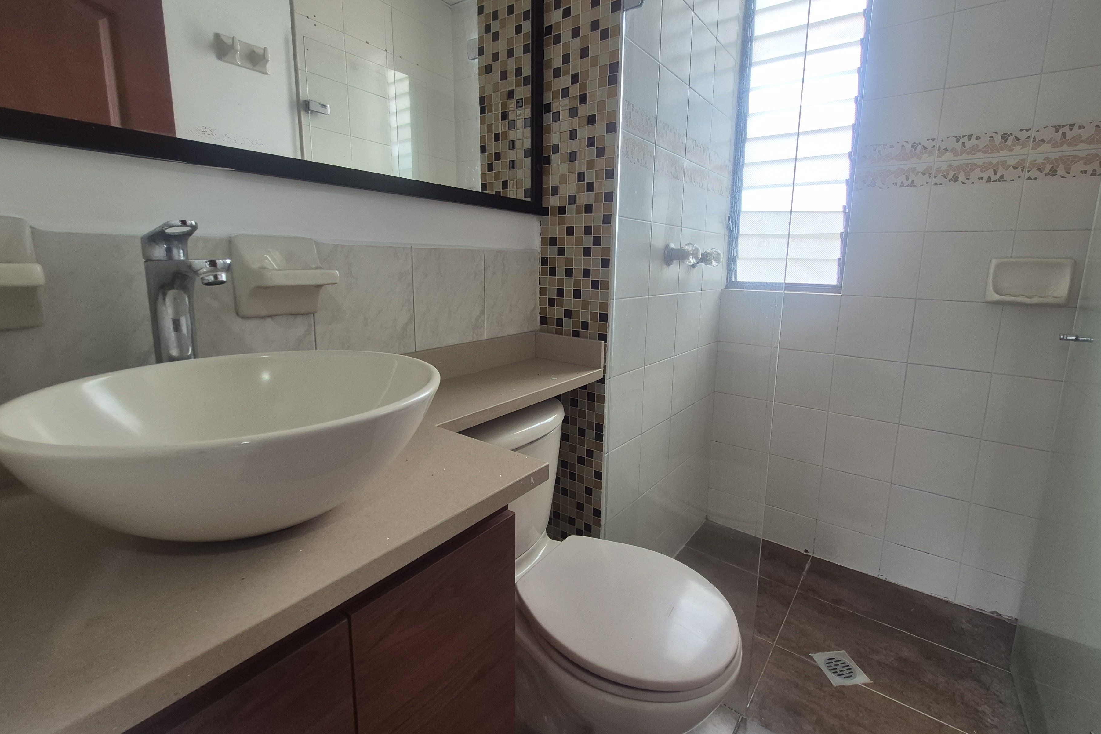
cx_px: 565
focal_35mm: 15
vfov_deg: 77.2
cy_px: 336
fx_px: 459
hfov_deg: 100.4
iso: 80
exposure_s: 1/60
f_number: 2.2
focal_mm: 1.74
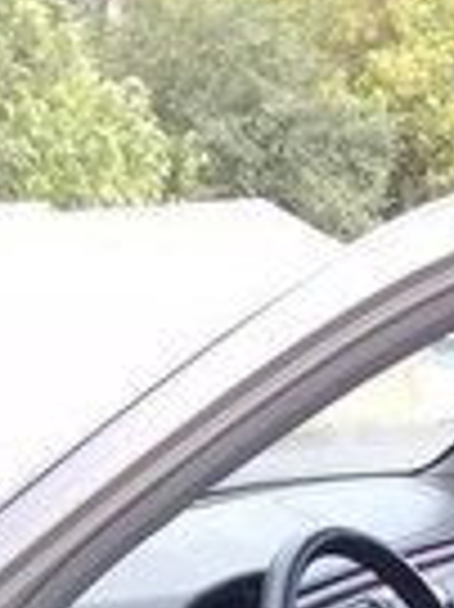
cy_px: 1013
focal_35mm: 114
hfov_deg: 12.8
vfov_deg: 15.4
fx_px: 1997
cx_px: 490
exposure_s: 1/140
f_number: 2.2
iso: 50
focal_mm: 3.3
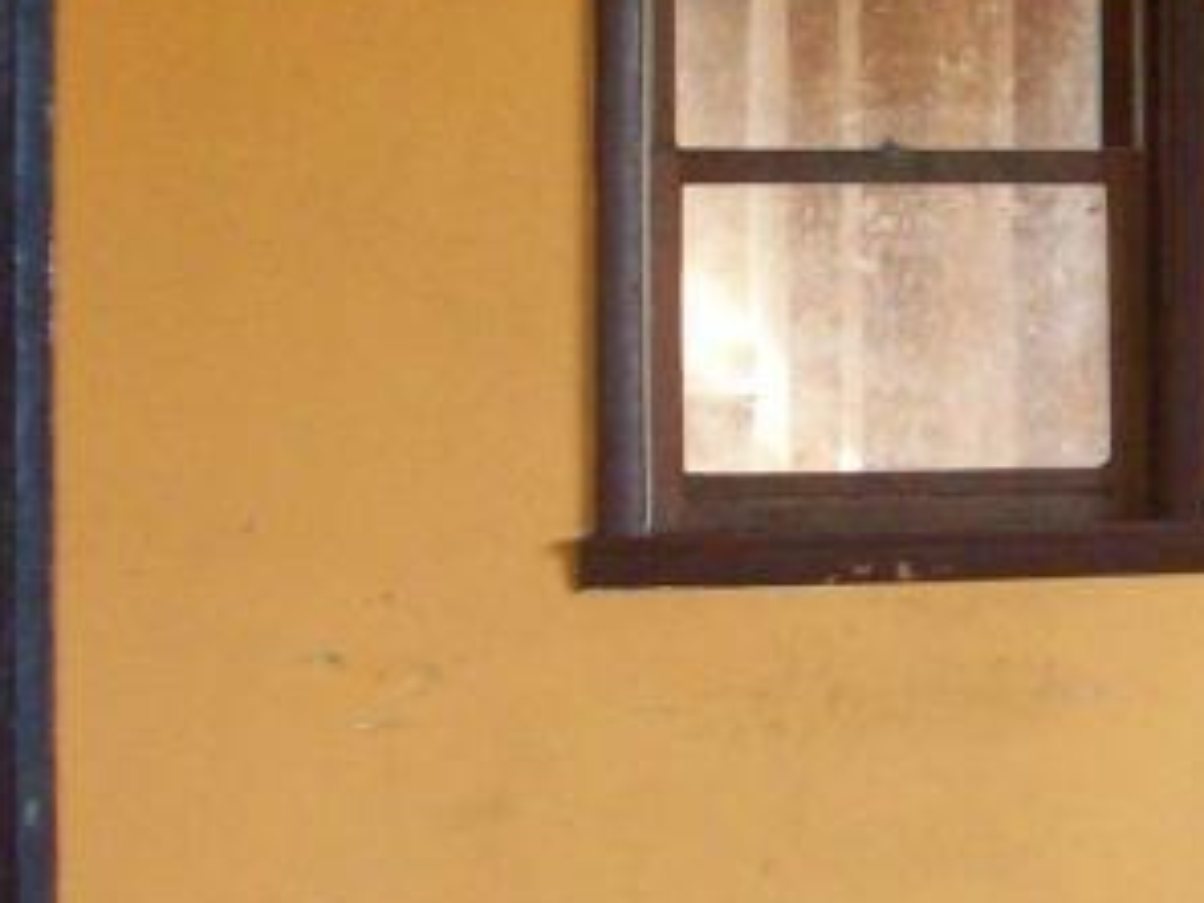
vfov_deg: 11.6
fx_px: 4452
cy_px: 533
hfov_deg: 14.9
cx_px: 1420
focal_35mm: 128
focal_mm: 6.2
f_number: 2.8
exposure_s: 1/45
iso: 160
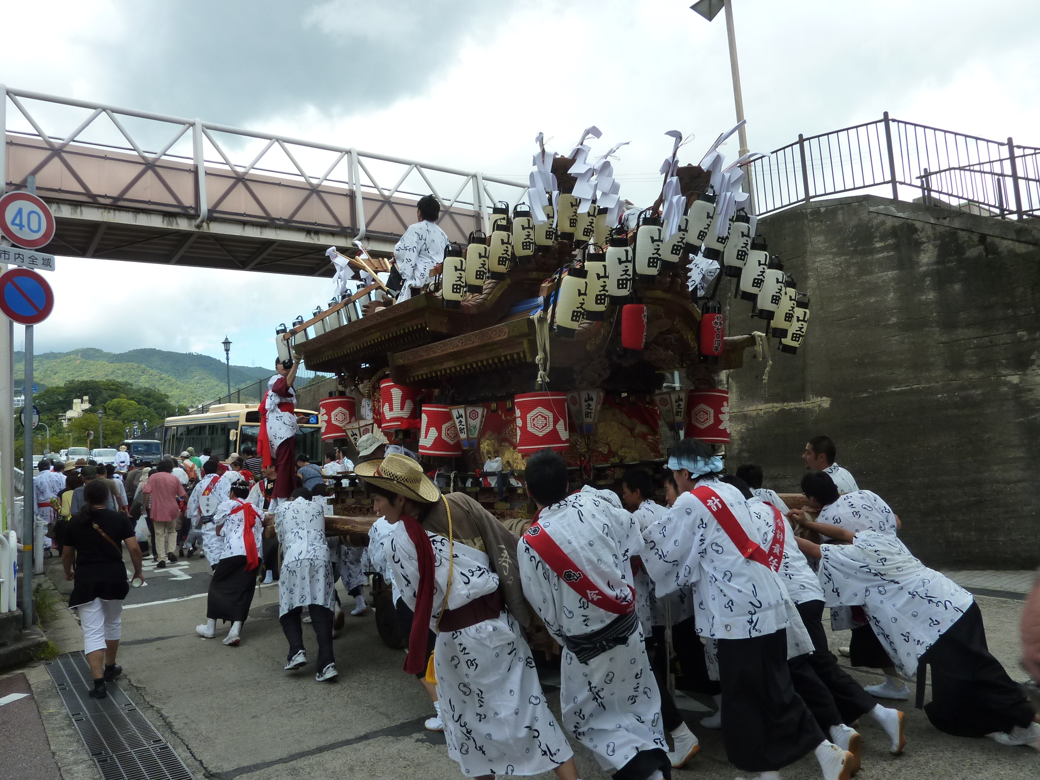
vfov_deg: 54.9
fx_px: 751
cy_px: 390
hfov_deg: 69.4
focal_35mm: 25
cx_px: 520
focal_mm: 4.1
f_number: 4
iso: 125
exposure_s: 1/320
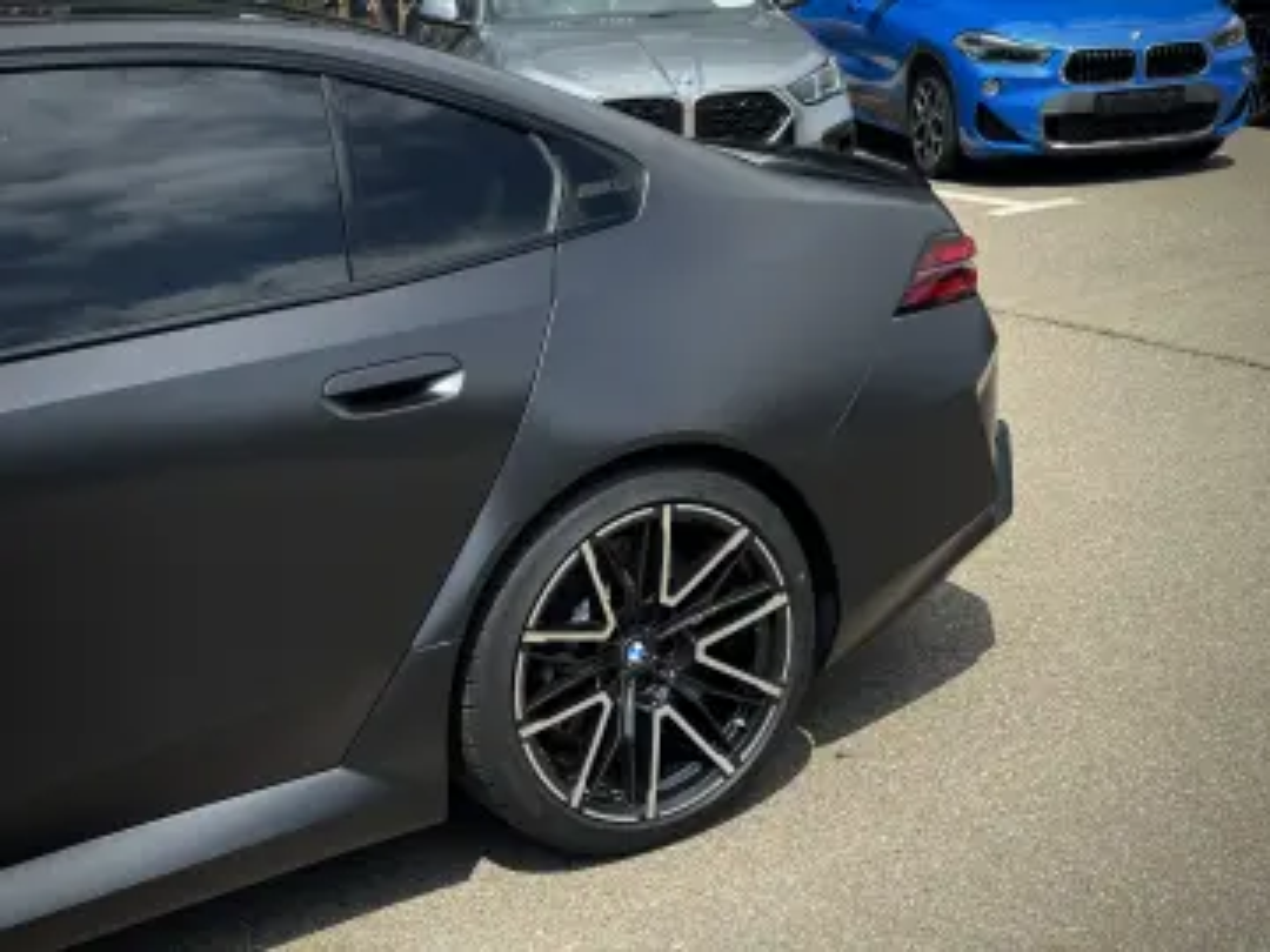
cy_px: 476
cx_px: 635
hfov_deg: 39.7
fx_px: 1761
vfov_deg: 30.3
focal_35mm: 48
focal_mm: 6.76
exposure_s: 1/2513
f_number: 1.78
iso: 64
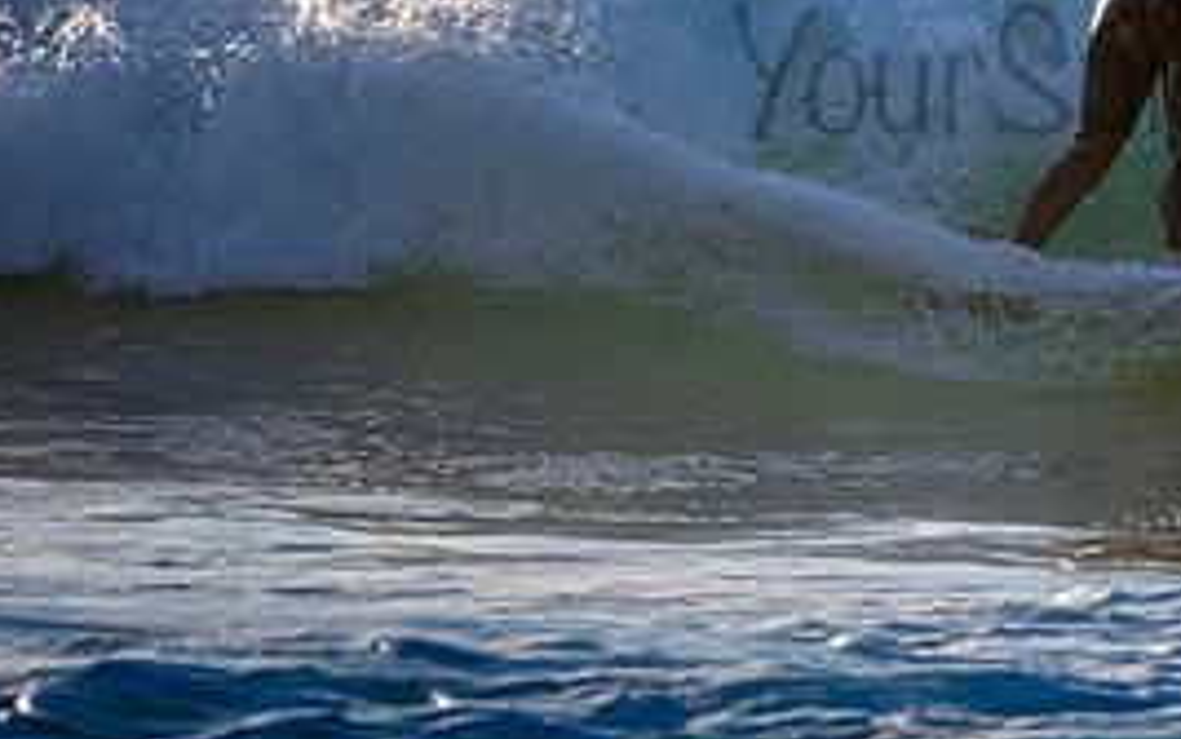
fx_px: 53408
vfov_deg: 0.8
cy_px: 33
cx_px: 1190
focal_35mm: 1659
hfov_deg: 1.3
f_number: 6.3
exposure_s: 1/500
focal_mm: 500
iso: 125
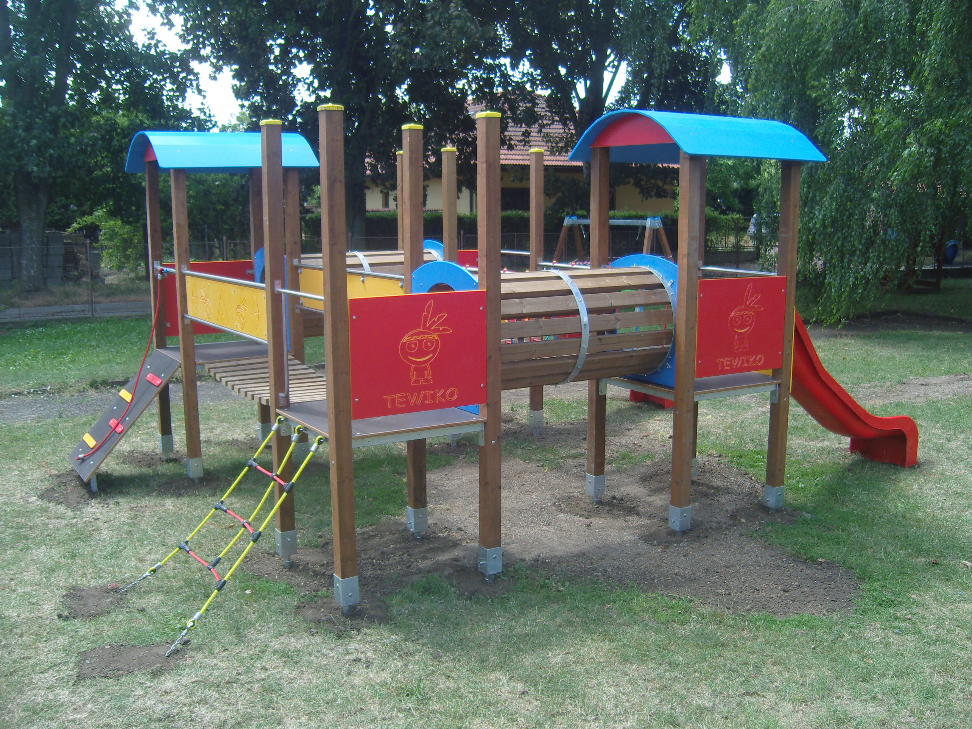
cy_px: 364
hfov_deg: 54.0
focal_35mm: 34
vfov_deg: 41.8
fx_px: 955
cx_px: 486
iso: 100
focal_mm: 7.3
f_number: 2.8
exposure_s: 1/400
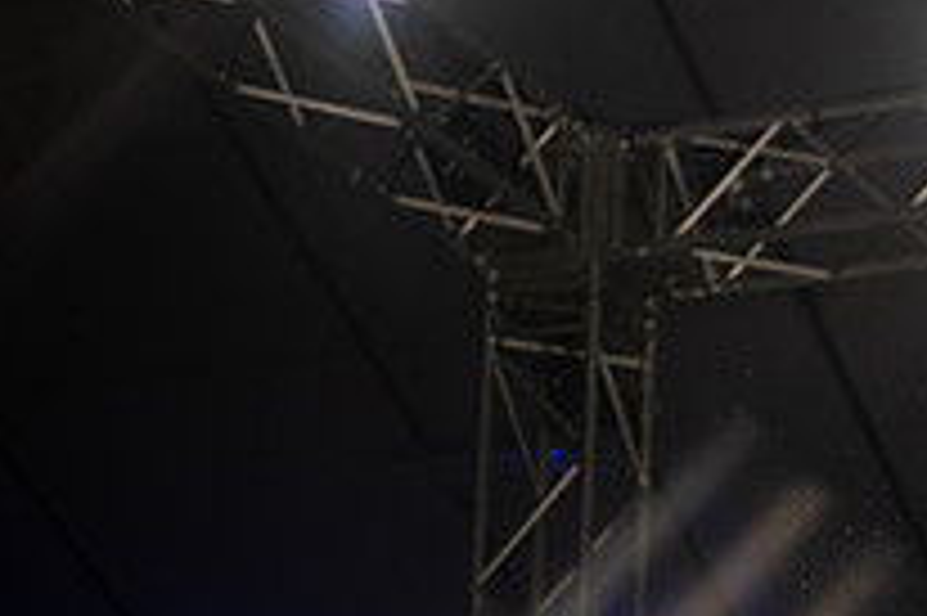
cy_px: 816
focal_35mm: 141
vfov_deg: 9.5
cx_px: 1048
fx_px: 3628
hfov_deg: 14.2
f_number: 2.8
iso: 1000
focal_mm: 50
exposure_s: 1/1000
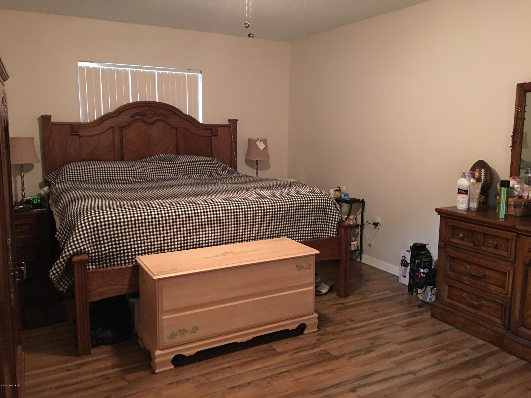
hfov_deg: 61.7
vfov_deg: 48.2
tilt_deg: -8.4
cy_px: 199
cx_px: 266
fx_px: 445
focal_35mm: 29
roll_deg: -1.7
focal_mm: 4.15
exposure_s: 1/4
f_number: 2.2
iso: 125
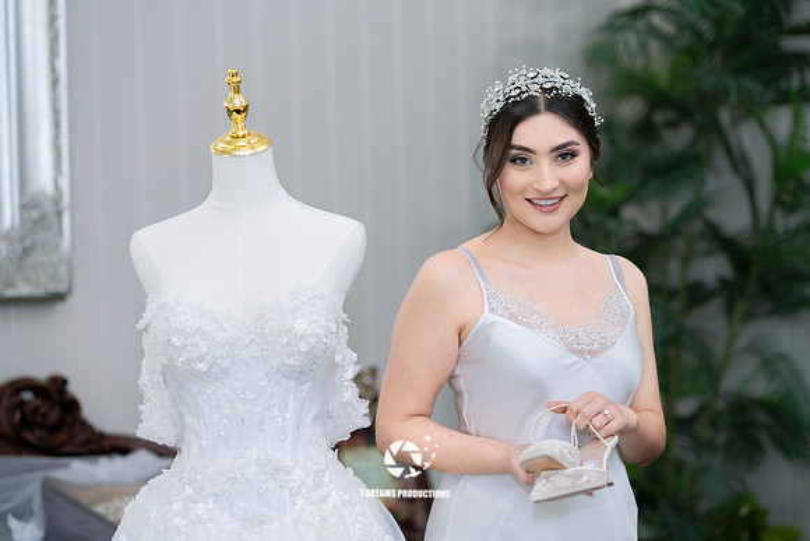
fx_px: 1989
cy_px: 270
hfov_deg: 23.0
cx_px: 405
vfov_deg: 15.5
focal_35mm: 88
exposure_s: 1/200
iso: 640
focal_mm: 85
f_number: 2
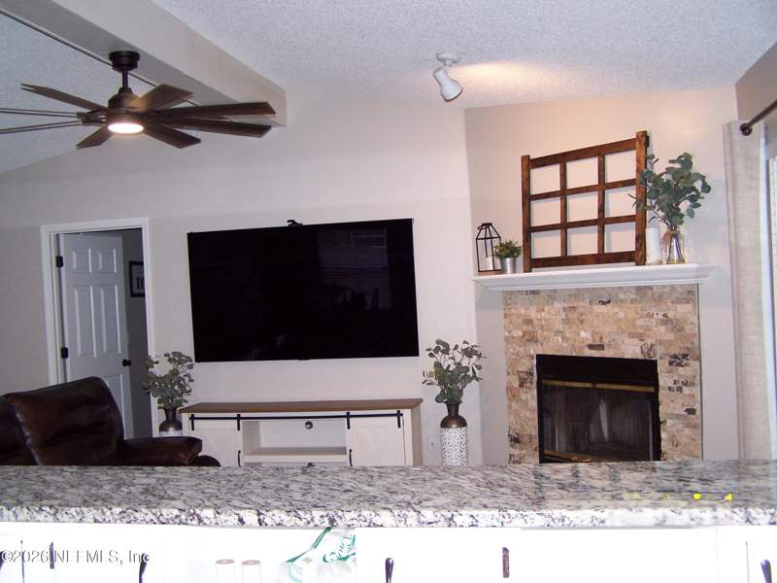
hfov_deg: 49.0
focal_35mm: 38
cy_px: 292
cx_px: 388
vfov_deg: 37.7
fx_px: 853
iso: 140
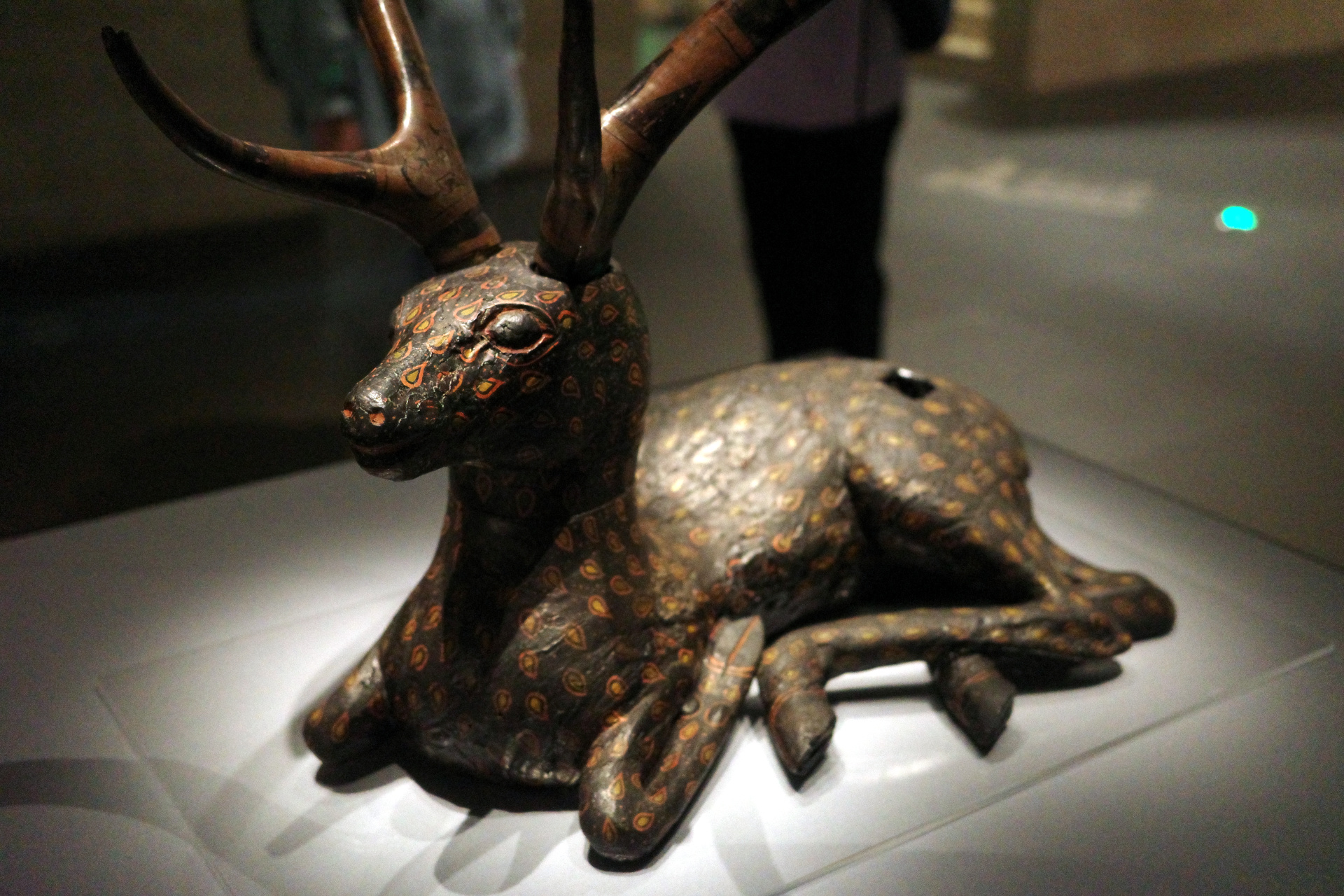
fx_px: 1493
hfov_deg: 48.5
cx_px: 672
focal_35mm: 40
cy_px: 448
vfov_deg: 33.4
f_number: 2.8
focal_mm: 26
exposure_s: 1/40
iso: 5000
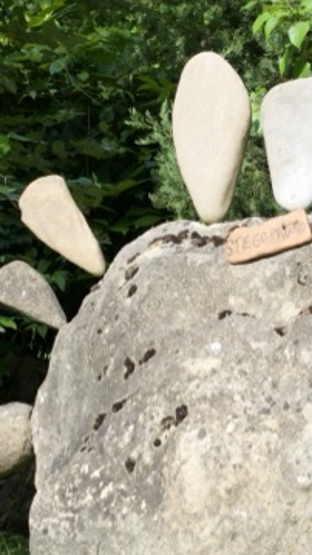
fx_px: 2785
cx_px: 334
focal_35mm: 189
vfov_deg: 11.4
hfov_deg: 6.4
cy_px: 433
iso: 100
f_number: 5.6
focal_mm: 48
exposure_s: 1/200
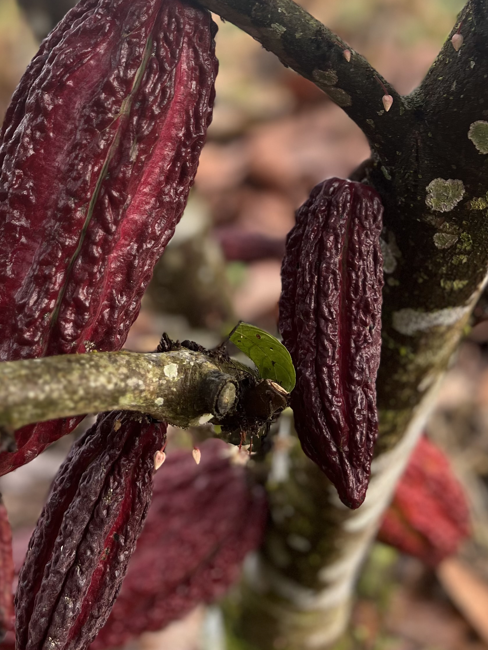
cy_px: 92
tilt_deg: -4.8
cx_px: 123
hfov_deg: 30.4
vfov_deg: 38.2
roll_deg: +1.2
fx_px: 883
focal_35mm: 47
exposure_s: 1/164
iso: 64
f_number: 1.5
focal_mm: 5.7
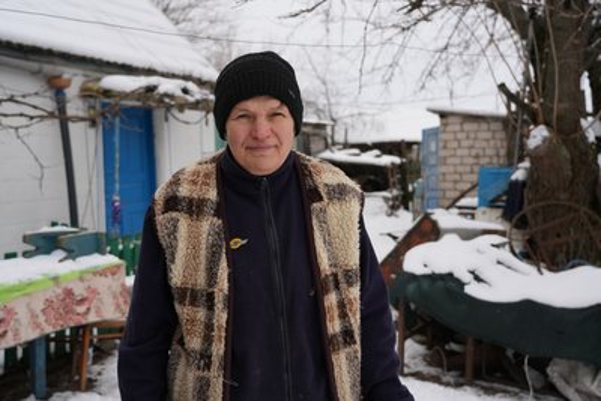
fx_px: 584
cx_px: 300
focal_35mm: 35
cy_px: 200
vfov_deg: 37.9
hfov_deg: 54.4
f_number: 4
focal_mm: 35
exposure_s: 1/400
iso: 100
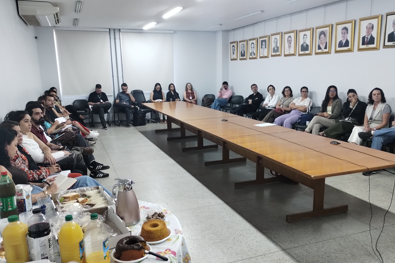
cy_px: 147
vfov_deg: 43.5
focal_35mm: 30
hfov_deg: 61.9
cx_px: 197
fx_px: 329
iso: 1016
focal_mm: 4.27
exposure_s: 1/30
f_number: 1.8
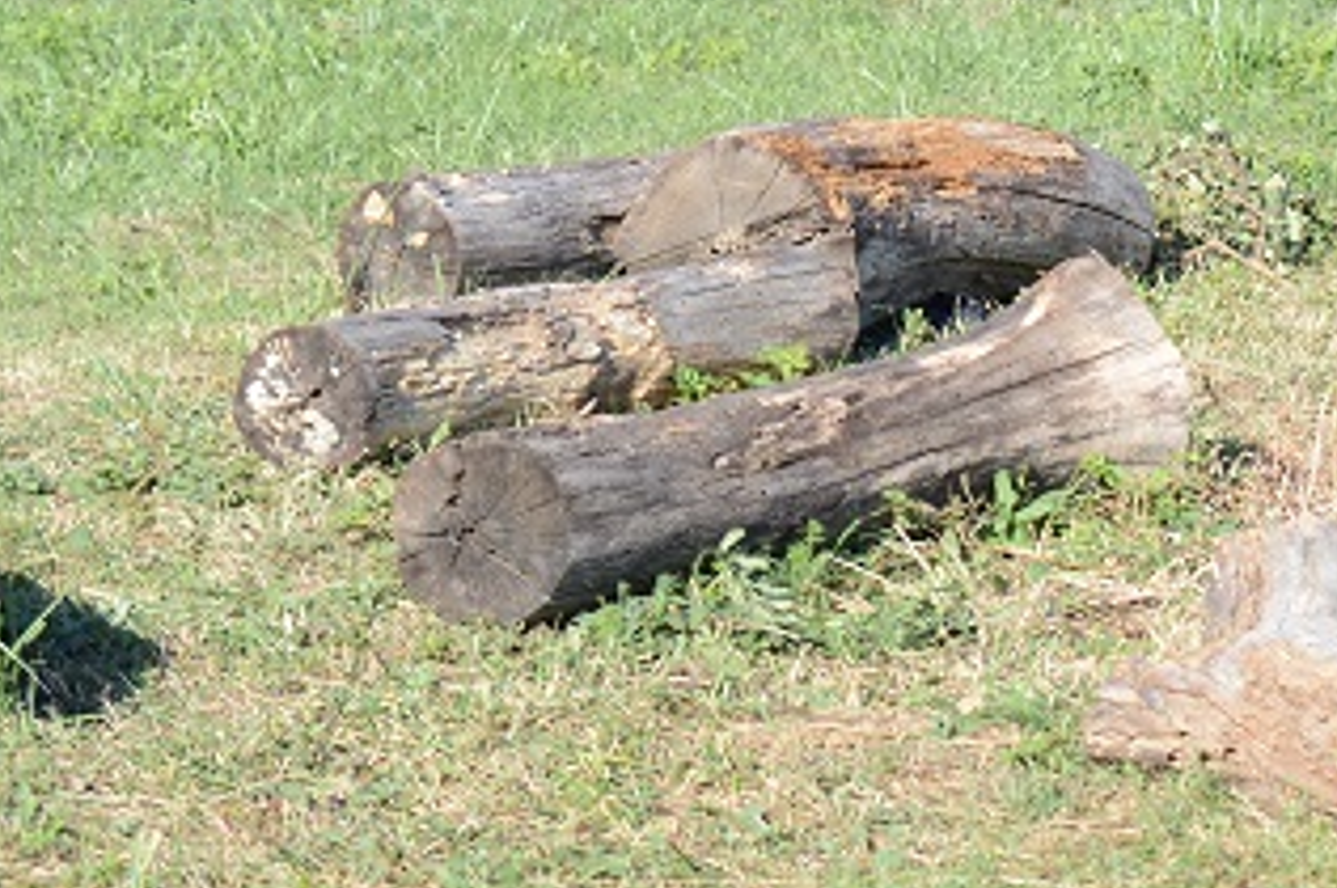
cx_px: 1678
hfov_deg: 9.5
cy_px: 622
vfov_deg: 6.4
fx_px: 7939
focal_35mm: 214
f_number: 5
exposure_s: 1/320
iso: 100
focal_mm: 50
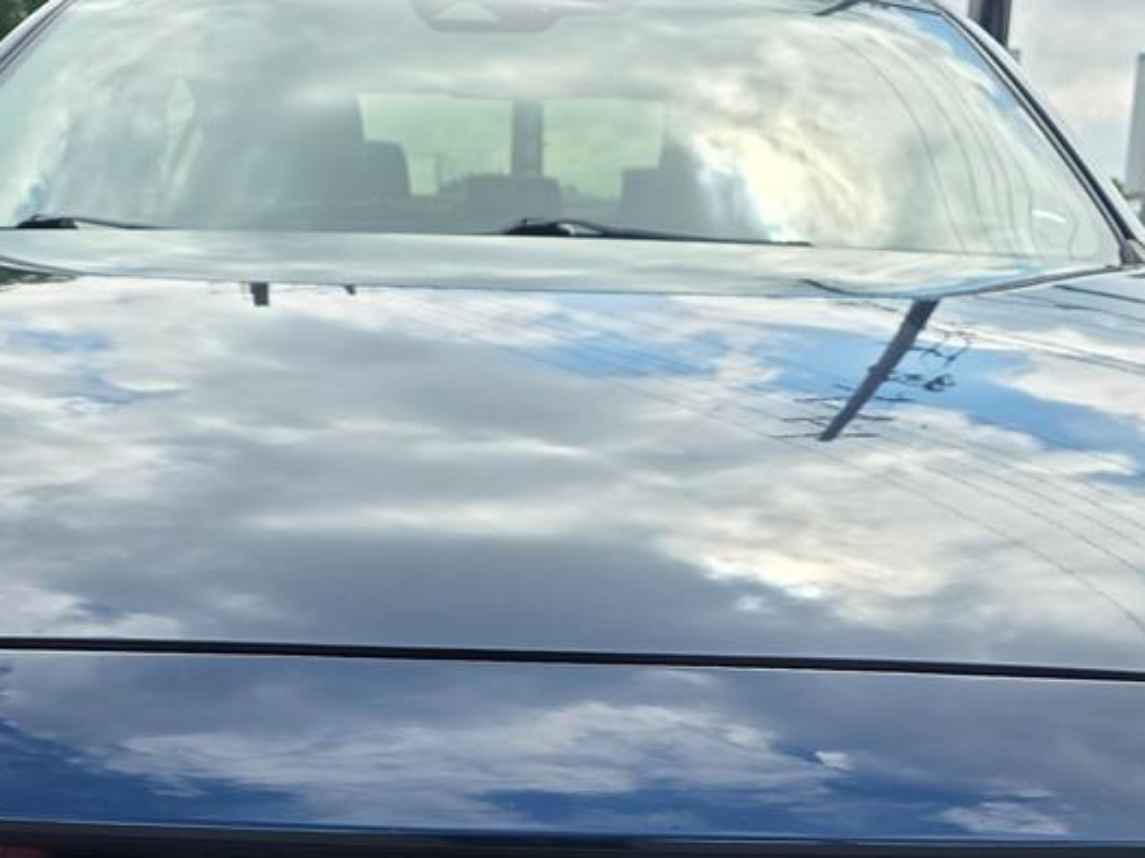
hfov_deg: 34.3
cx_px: 492
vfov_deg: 24.7
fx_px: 1851
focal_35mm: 56
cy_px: 884
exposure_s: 1/3521
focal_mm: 6.3
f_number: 1.7
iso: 80
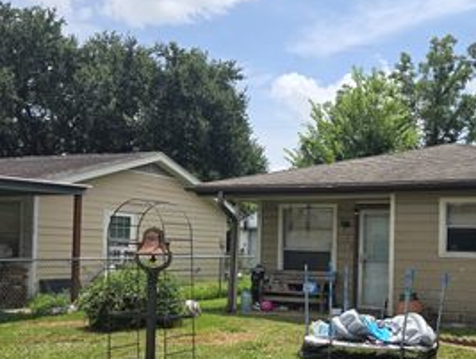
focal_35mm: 43
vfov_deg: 33.3
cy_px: 251
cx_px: 358
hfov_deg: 42.4
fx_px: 592
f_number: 1.8
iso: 25
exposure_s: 1/1756
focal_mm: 5.4
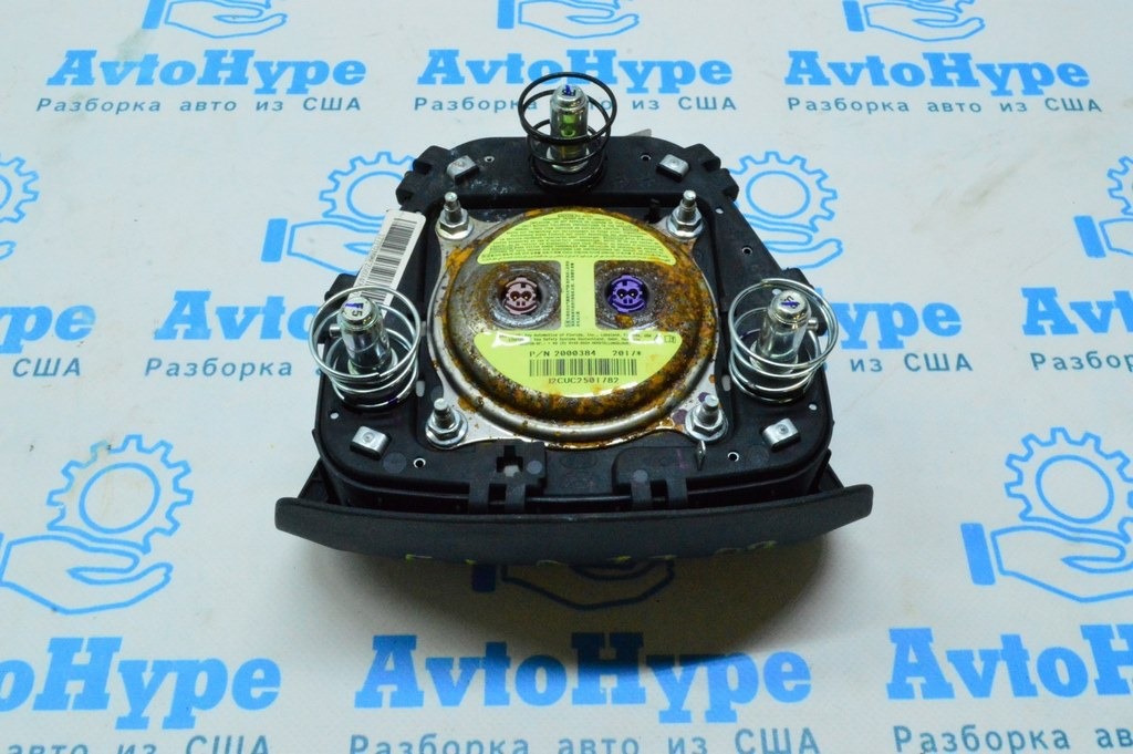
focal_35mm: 34
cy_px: 377
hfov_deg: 55.1
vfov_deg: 38.3
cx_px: 566
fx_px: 1085
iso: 6400
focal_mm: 23
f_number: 25
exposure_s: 1/30
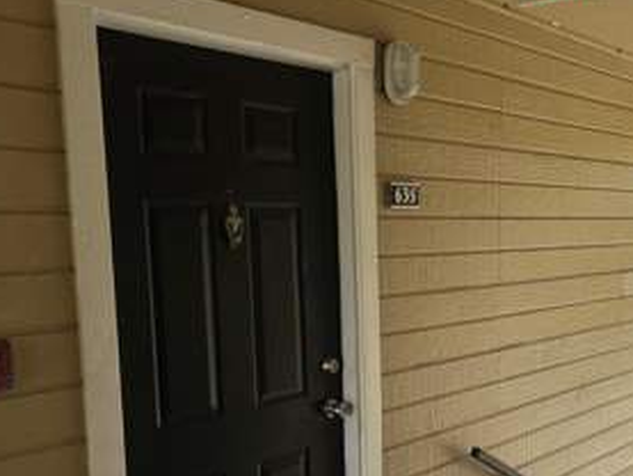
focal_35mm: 45
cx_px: 409
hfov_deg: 41.6
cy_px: 346
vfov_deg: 31.7
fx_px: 823
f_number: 1.5
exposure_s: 1/621
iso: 50
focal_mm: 5.7
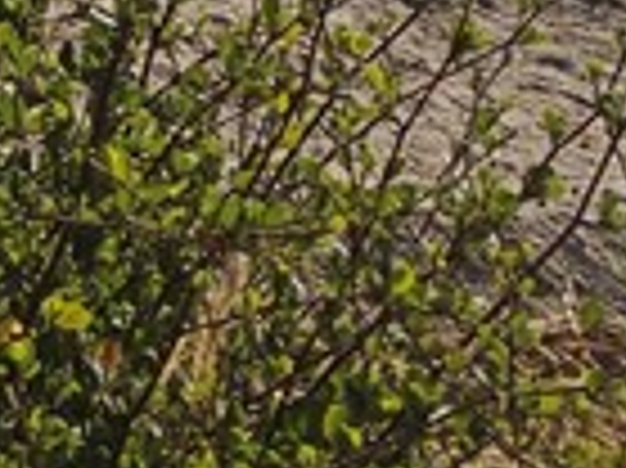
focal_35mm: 96
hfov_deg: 12.9
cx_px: -1036
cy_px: -698
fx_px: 1735
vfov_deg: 12.0
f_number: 2.2
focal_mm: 2.2
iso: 50
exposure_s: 1/3318
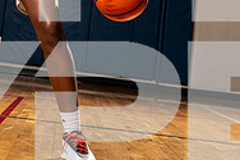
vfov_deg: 12.3
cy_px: -45
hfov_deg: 18.6
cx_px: 14
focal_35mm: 108
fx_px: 719
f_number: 5.6
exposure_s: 1/250
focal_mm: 35
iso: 125
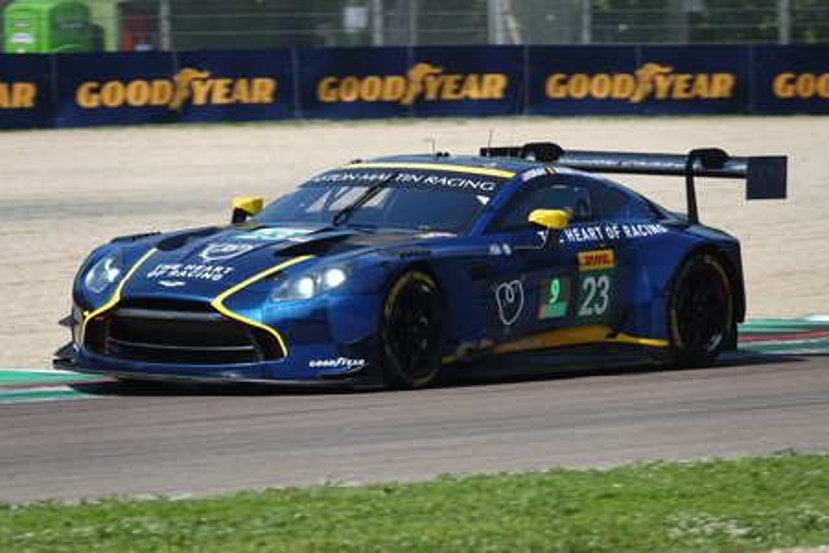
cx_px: 414
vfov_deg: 3.9
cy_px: 276
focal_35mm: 351
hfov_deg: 5.9
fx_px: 8082
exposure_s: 1/800
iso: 100
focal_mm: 128.59
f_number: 4.5
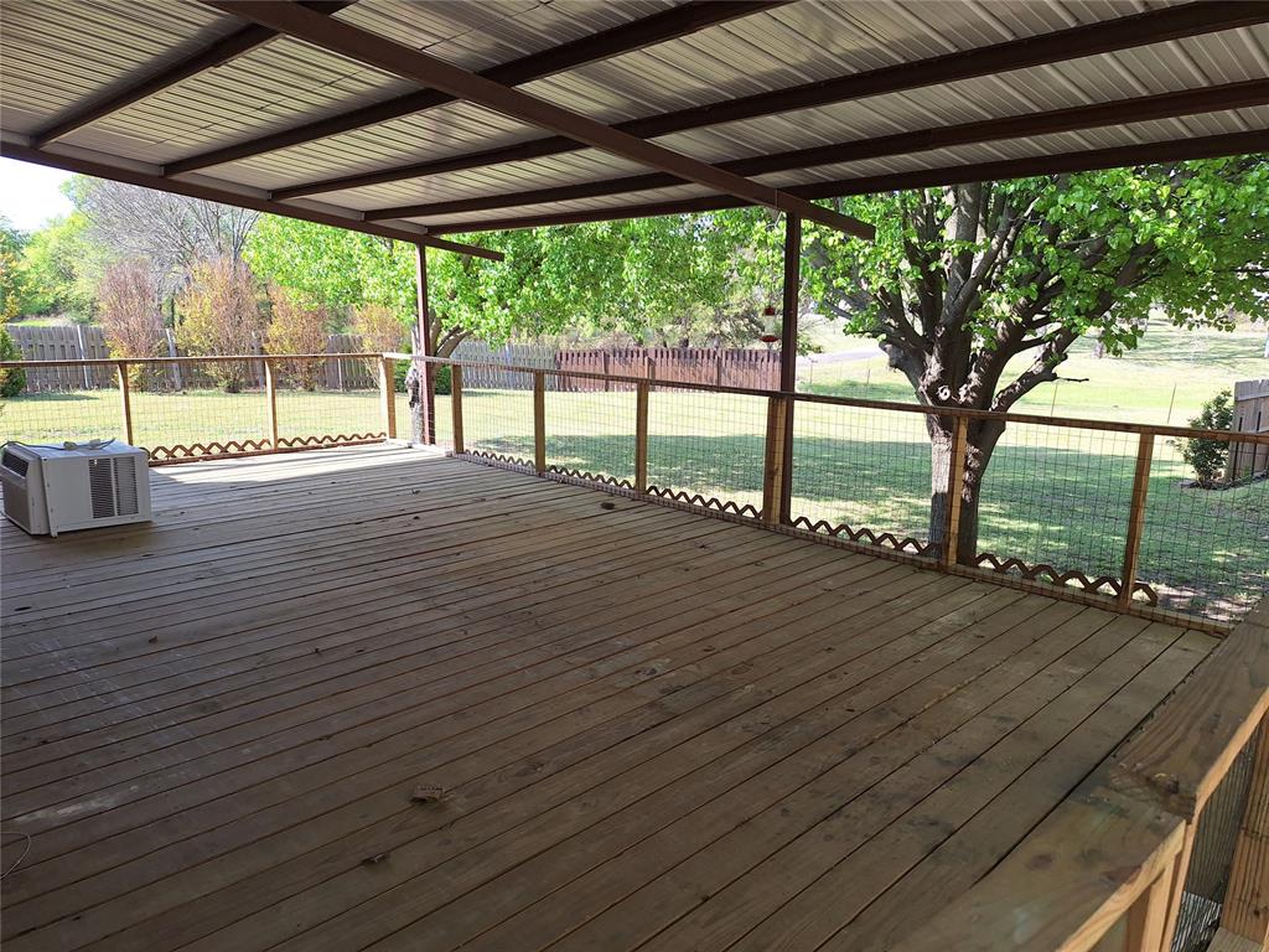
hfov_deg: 73.9
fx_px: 843
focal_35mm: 23
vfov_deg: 58.9
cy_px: 476
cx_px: 634
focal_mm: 5.54
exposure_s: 1/627
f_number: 1.8
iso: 40
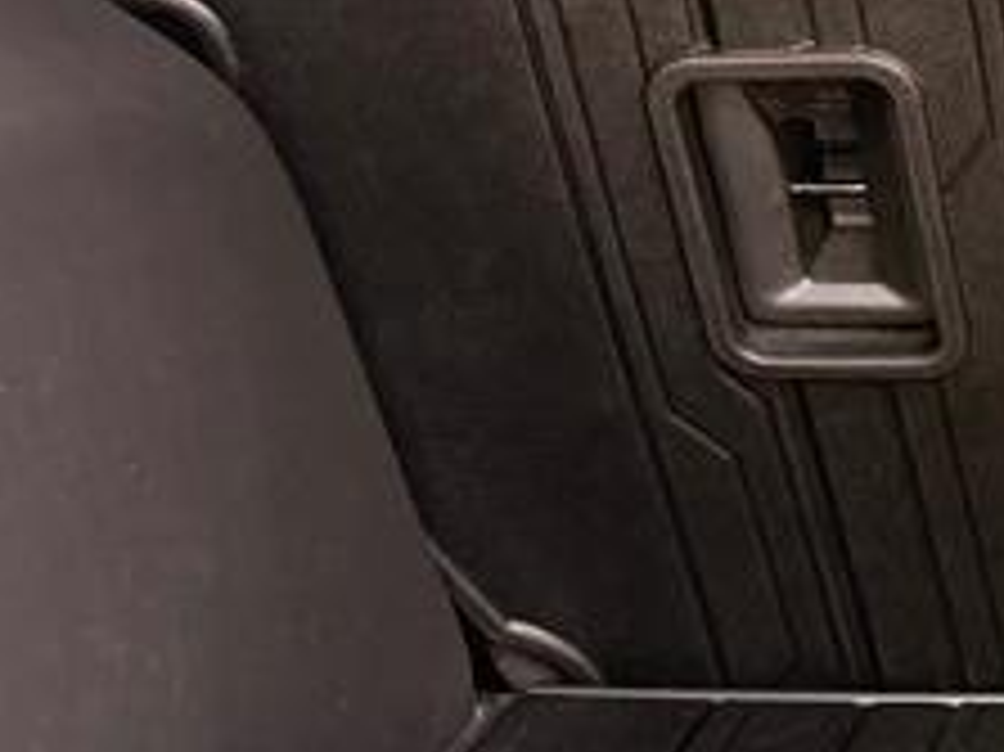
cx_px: 1787
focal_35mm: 138
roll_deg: -0.4
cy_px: 356
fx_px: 4000
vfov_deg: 10.7
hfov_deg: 13.0
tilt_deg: -15.2
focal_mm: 6.76
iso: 200
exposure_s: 1/223
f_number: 1.78
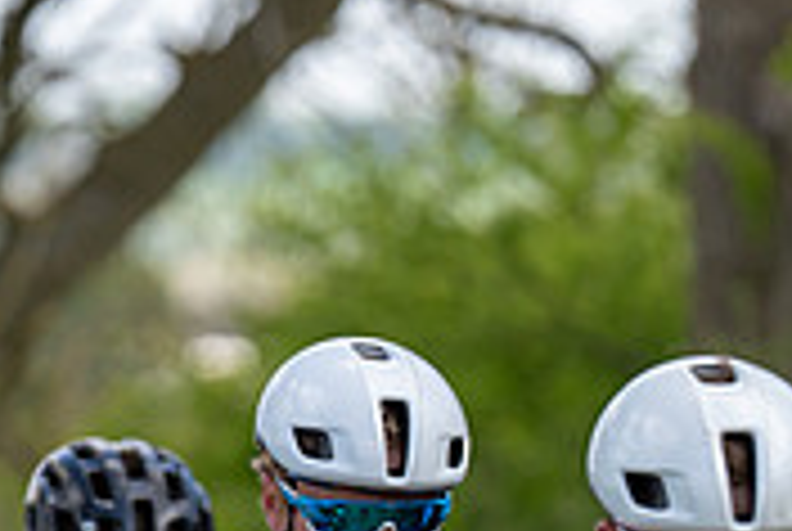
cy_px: 556
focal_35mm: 526
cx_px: -302
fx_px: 11591
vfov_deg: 2.6
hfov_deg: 3.9
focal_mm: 160
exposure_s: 1/1000
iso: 160
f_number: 3.5
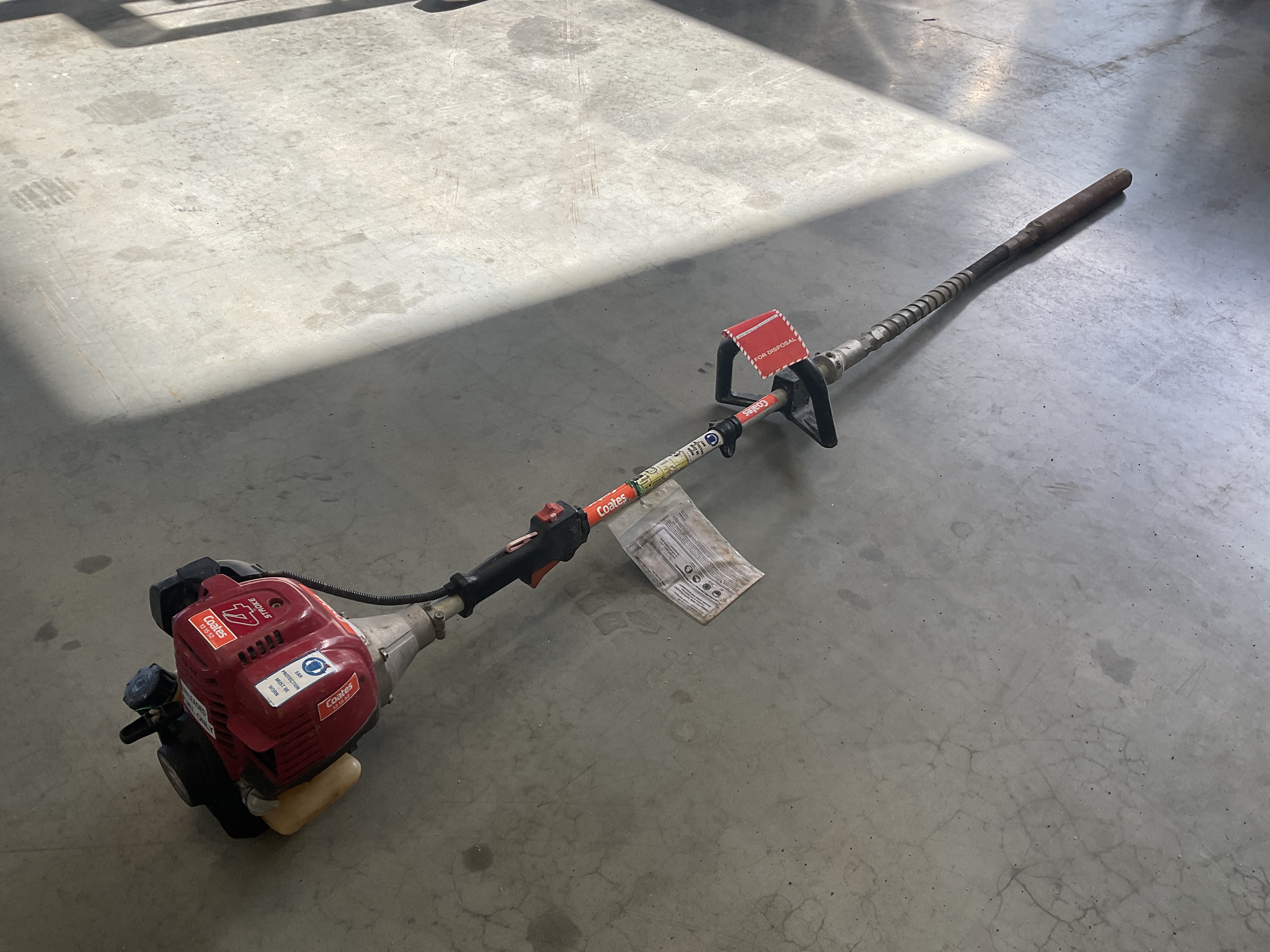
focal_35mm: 29
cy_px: 476
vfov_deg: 48.2
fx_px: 1064
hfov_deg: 61.7
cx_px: 635
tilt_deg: -40.8
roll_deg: -4.9
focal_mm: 3
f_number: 1.8
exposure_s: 1/257
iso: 16
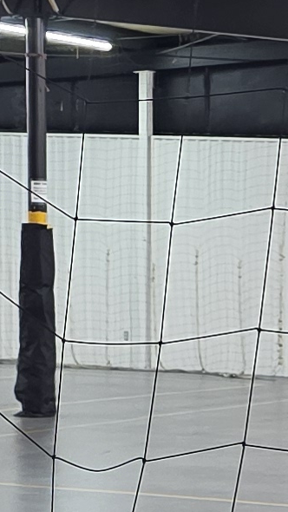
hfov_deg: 7.0
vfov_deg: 12.5
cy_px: 533
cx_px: 524
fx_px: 2307
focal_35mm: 170
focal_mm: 6.3
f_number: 1.7
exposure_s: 1/120
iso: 200
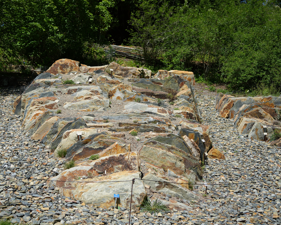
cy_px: 112
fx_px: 474
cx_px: 121
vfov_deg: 26.7
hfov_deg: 33.0
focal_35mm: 57
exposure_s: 1/500
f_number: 5.6
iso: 100
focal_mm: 50
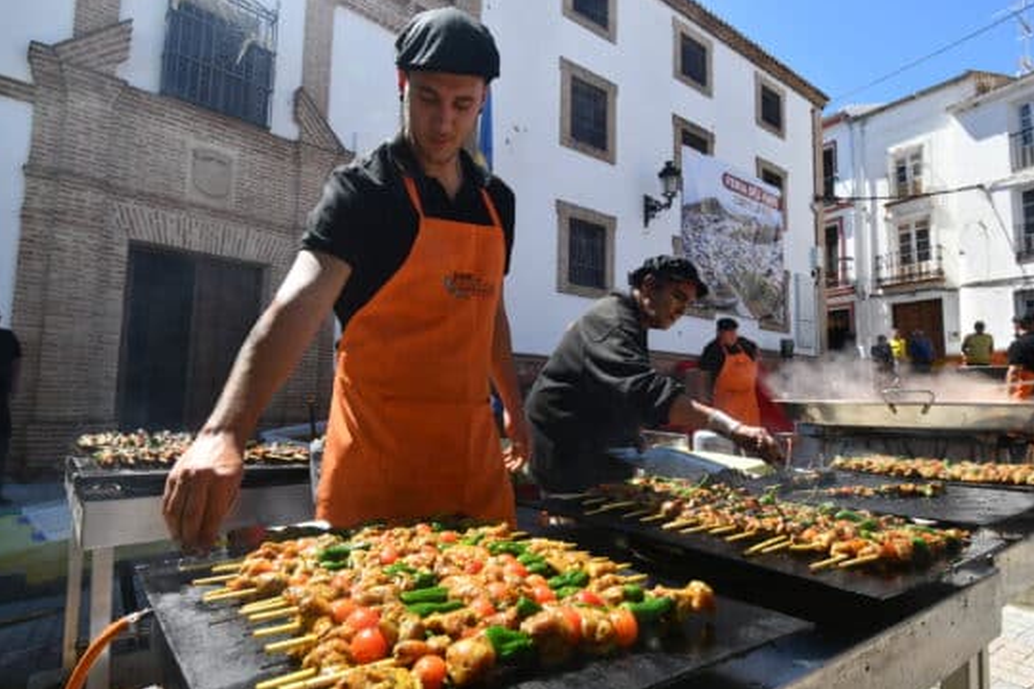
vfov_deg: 61.9
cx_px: 479
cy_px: 346
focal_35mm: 20
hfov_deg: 83.8
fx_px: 574
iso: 110
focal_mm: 12
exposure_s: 1/250
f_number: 8
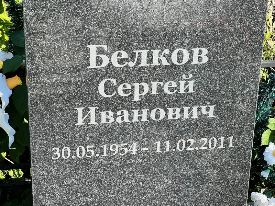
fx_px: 612
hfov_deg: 25.3
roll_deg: -1.2
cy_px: 103
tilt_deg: -22.4
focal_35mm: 77
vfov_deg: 19.1
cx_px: 138
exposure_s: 1/208
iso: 32
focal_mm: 9
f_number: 2.8
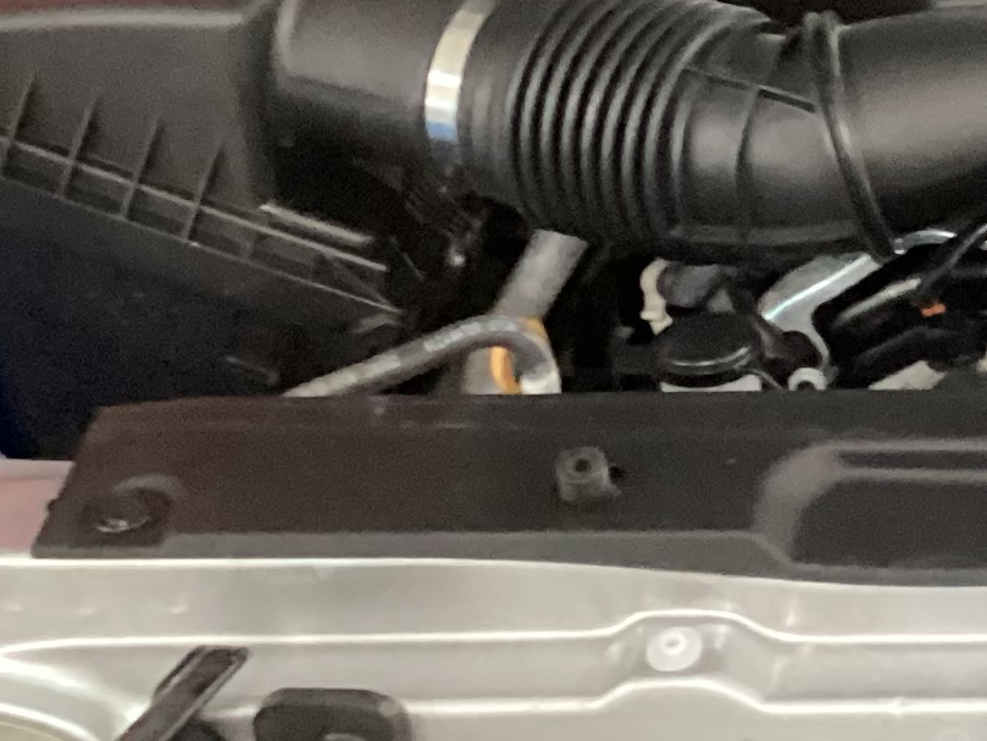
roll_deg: +2.0
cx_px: 1415
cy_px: 228
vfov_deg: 11.8
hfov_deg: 14.8
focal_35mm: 125
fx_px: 3565
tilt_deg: -33.3
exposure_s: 1/25
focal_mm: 3.3
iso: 640
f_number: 2.4
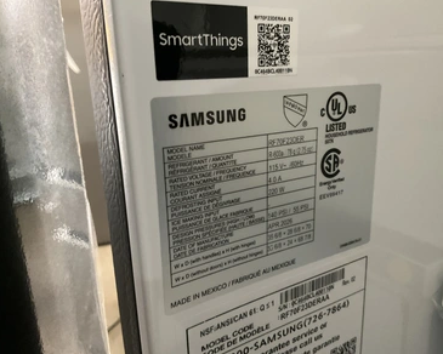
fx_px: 406
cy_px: 177
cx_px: 239
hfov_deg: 57.1
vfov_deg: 47.1
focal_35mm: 31
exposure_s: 1/30
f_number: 1.8
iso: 500
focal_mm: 3
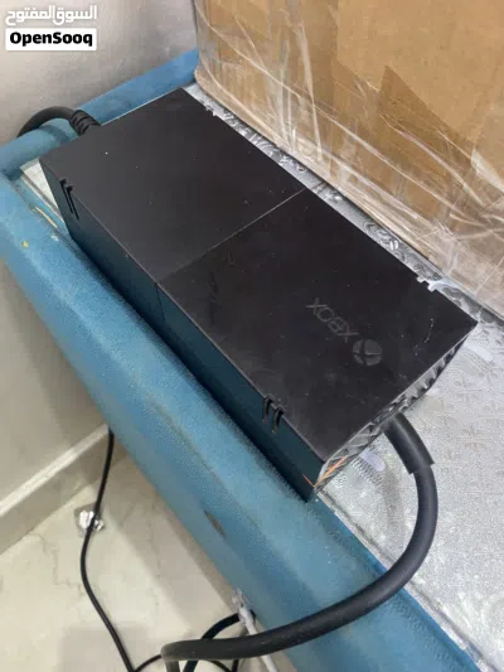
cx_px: 252
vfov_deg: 67.3
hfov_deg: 53.1
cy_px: 336
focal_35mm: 26
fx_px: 505
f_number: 1.8
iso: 500
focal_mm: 4.25
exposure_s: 1/25
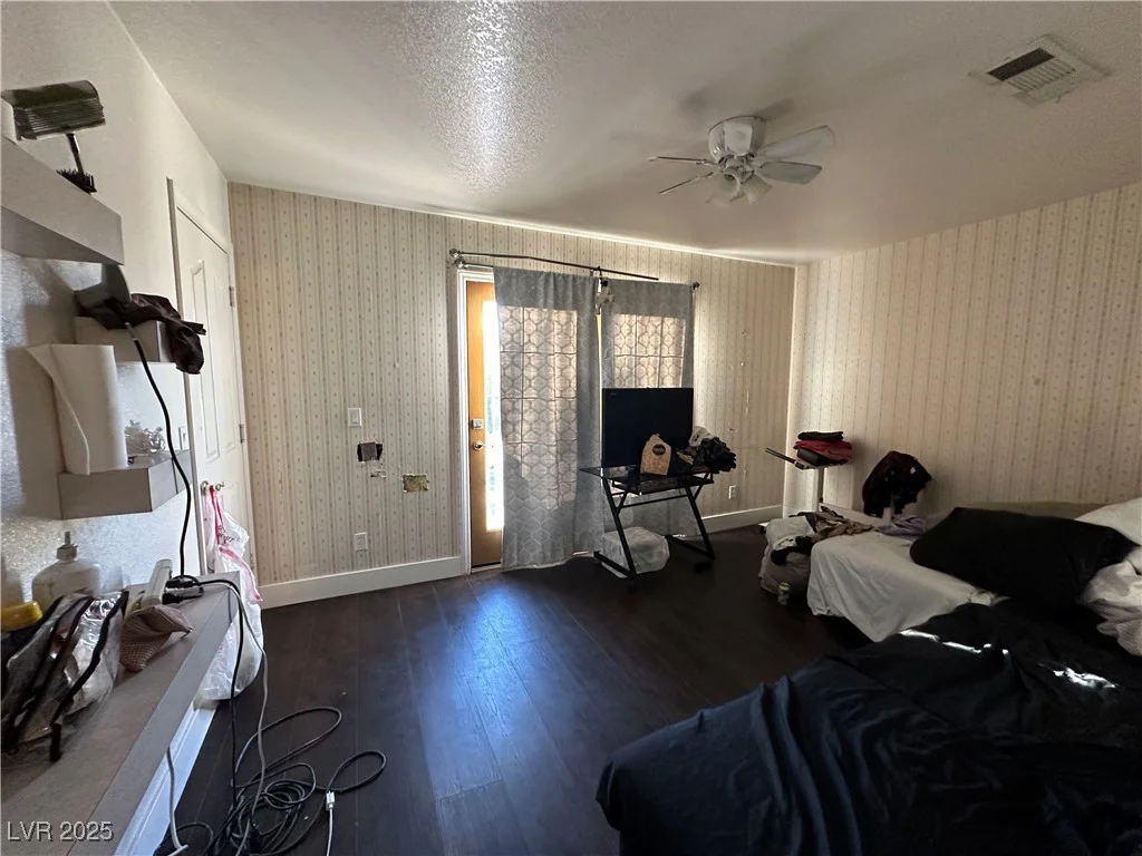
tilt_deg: -5.9
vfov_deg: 85.7
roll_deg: -0.5
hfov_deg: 102.1
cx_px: 571
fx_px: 462
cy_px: 428
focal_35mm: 14
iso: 400
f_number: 2.2
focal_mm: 2.22
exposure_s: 1/60
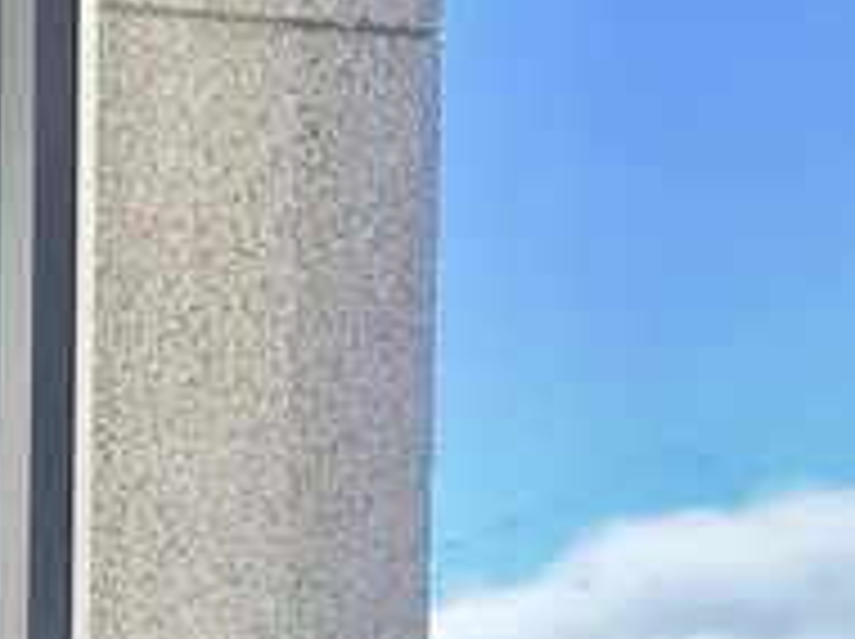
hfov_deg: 20.2
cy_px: 1192
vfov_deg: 18.5
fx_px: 1455
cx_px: -778
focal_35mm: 59
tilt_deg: -2.2
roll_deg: +0.2
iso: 64
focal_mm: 2.22
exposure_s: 1/99
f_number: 2.2
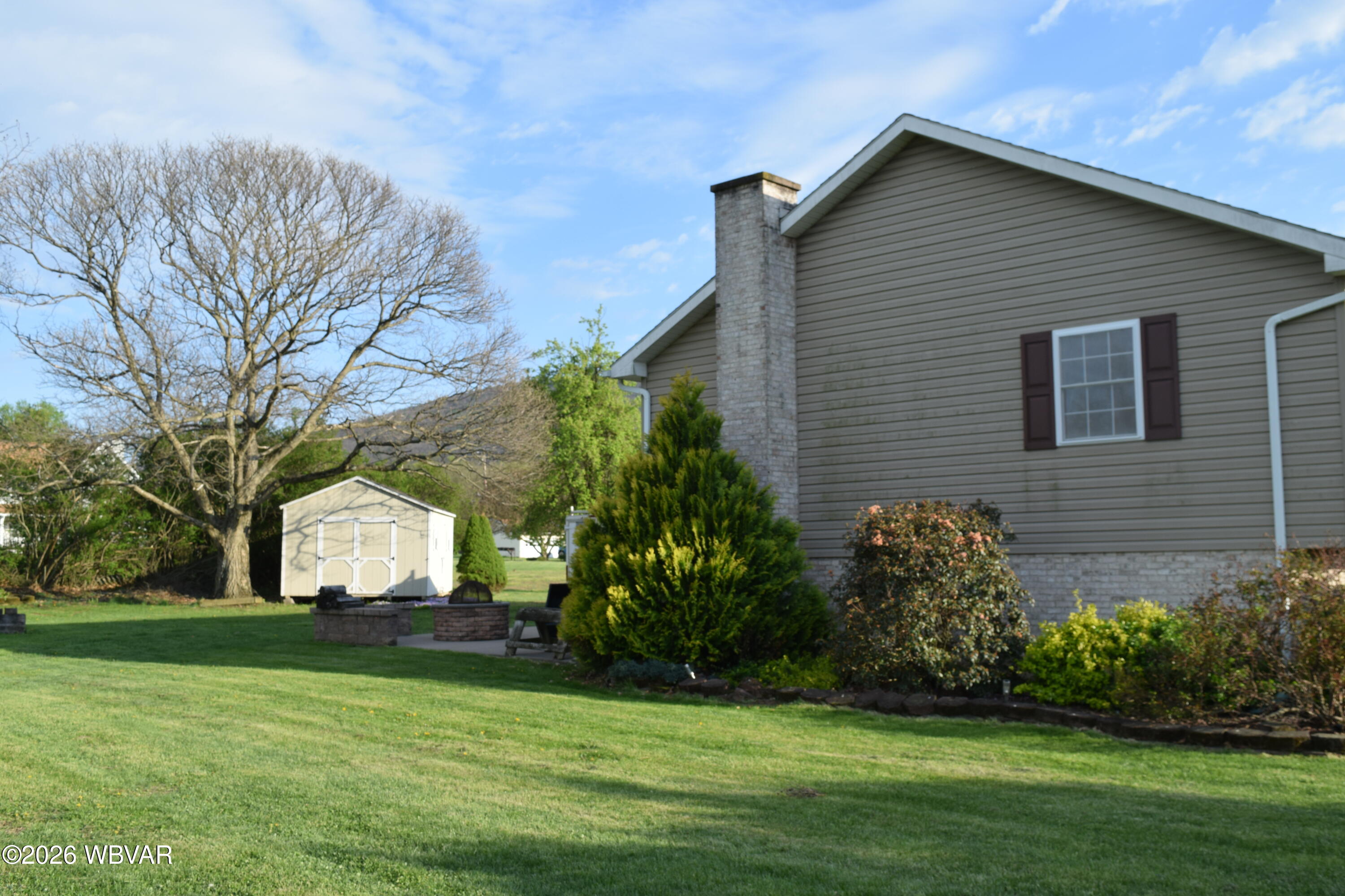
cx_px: 672
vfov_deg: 36.9
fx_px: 1345
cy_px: 448
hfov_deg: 53.1
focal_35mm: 36
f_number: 8
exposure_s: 1/320
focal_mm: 24
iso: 200
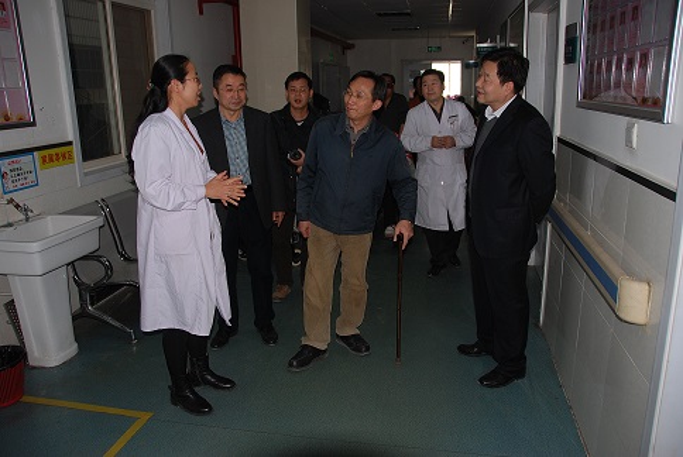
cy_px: 228
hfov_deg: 67.3
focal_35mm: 27
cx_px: 342
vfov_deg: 48.0
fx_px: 513
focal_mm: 18
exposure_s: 1/60
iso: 100
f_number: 3.5
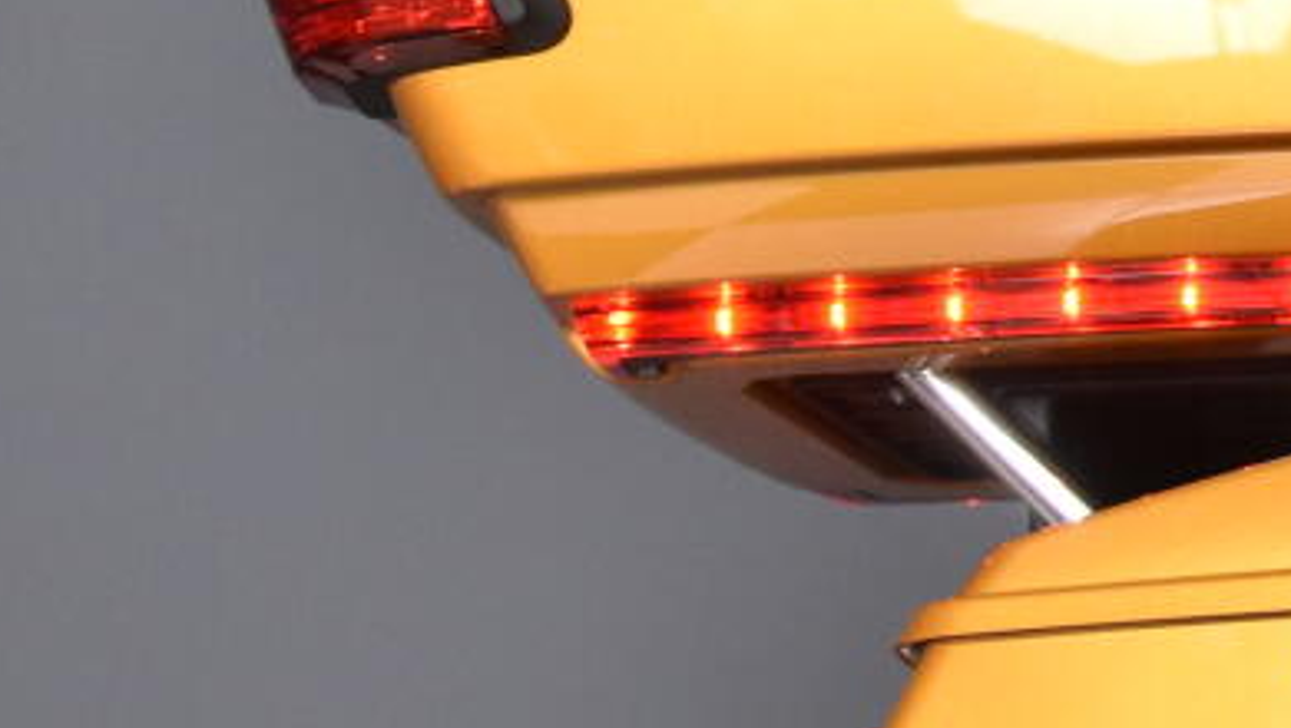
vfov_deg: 4.3
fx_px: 9649
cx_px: 3257
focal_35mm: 282
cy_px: -84
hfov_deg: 7.1
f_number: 4.5
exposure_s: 1/160
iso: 800
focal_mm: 35
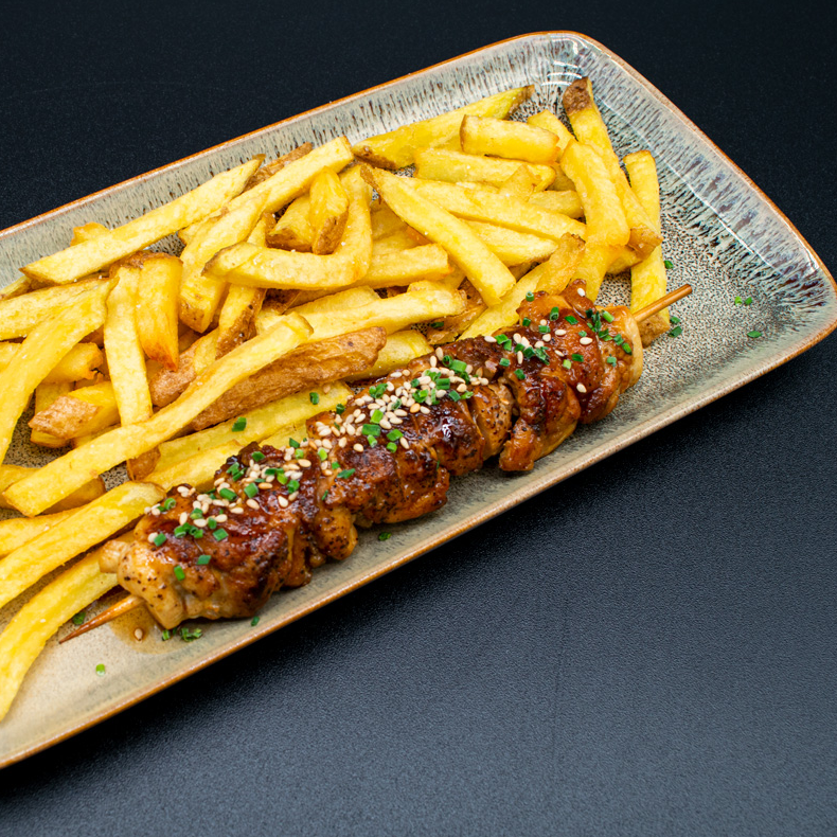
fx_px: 1112
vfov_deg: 41.3
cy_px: 420
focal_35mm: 41
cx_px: 317
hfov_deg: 41.0
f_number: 8
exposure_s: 1/30
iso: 100
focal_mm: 21
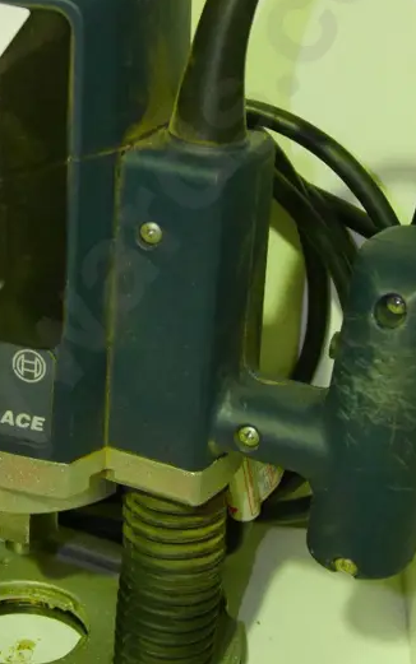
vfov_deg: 27.5
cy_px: 319
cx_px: 81
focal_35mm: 75
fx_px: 1359
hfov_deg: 17.3
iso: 3200
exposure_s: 1/80
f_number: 4.2
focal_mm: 18
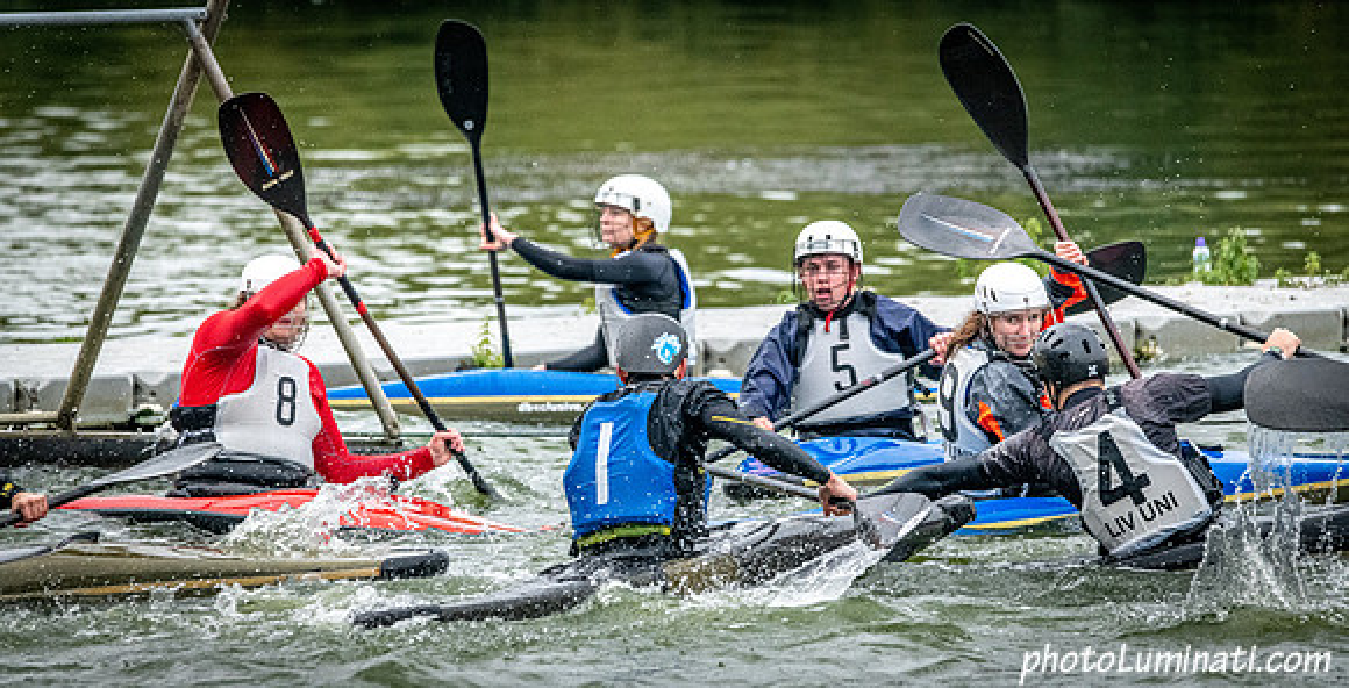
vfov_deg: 3.2
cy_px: 450
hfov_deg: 6.2
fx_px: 12366
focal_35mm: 353
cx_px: 674
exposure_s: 1/2500
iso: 3200
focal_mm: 330
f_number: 6.3
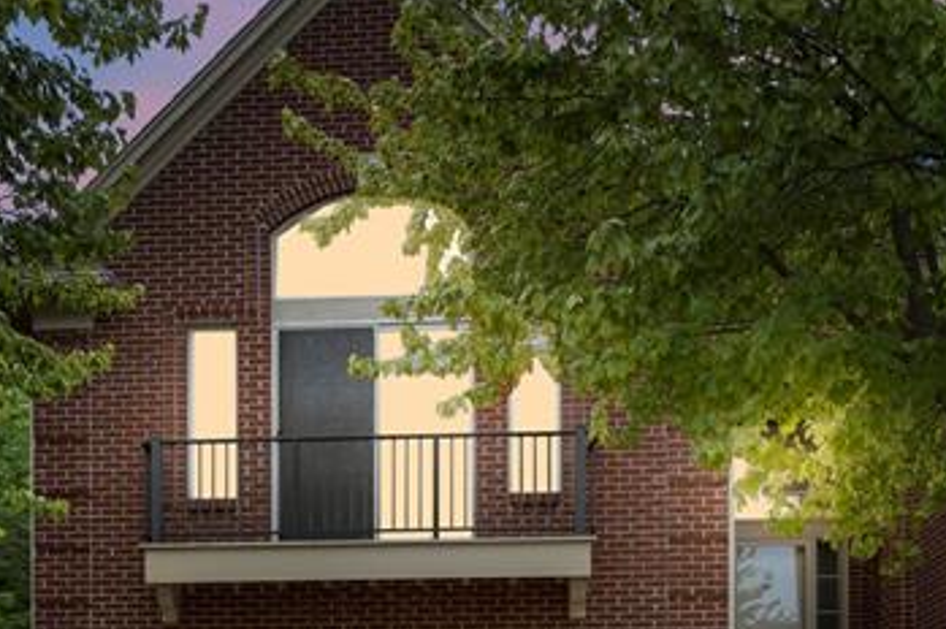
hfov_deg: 41.9
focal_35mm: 47
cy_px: 830
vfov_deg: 24.7
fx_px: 1234
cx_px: 412
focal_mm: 16
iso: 100
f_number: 8
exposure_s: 1/15
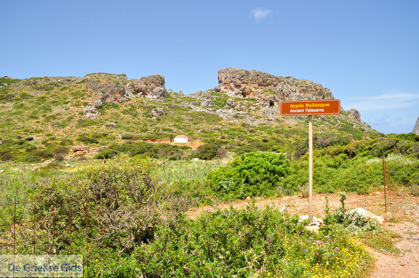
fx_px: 314
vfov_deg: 47.8
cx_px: 210
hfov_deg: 67.4
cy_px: 139
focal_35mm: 27
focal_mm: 18
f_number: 10
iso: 200
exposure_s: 1/320
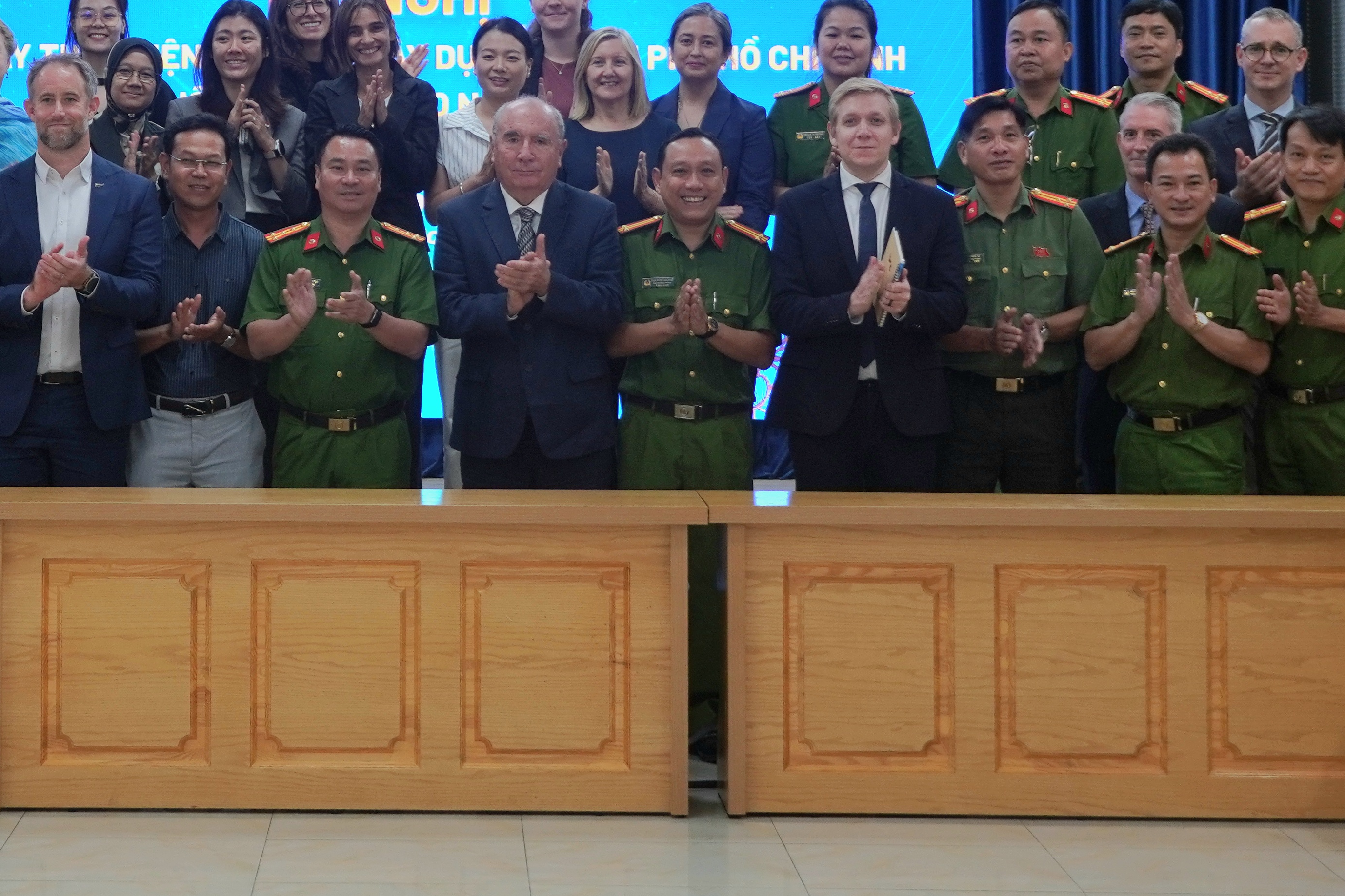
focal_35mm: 111
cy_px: -46
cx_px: 331
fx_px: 4147
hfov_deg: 18.3
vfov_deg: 12.2
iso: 320
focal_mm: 34
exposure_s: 1/60.2
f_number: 4.5
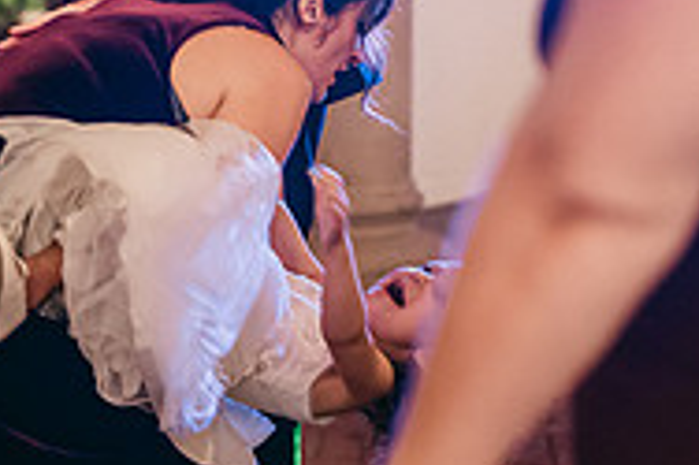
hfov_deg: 18.7
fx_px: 2095
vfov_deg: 12.7
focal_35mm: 108
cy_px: 255
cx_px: 104
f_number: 1.4
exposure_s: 1/125
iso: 1600
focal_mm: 35
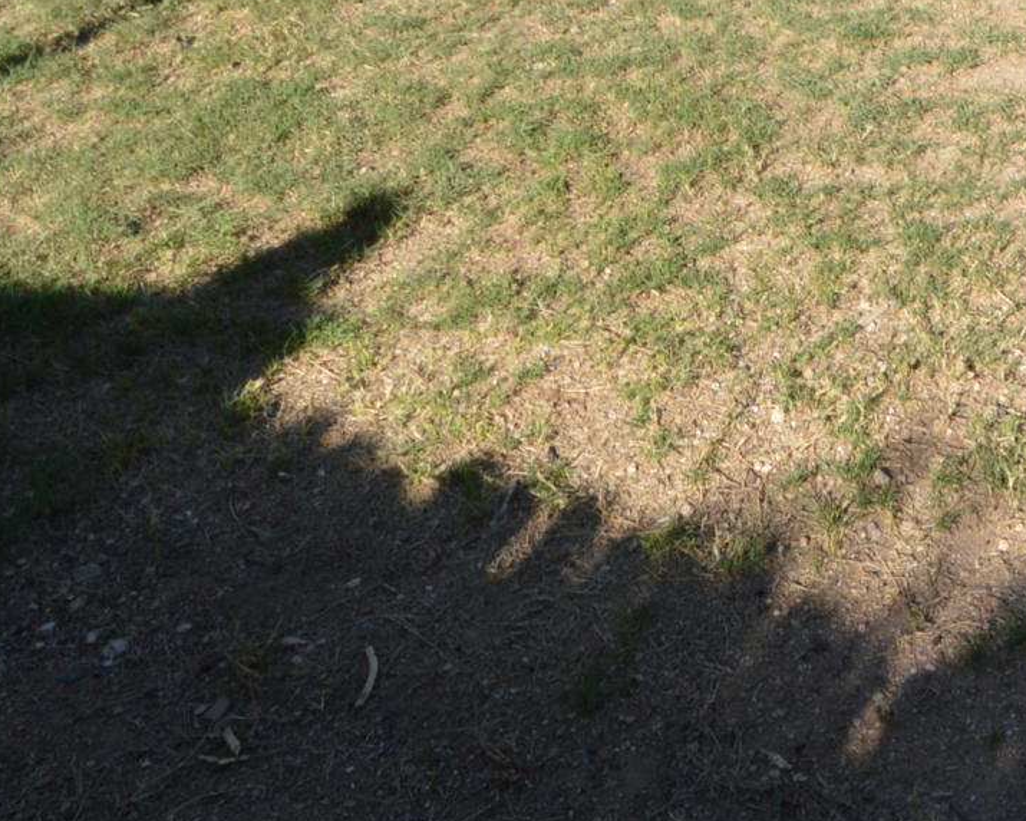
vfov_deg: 21.9
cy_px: -373
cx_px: 1243
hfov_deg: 27.9
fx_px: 1792
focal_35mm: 59
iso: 100
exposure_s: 1/200
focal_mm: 10
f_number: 8
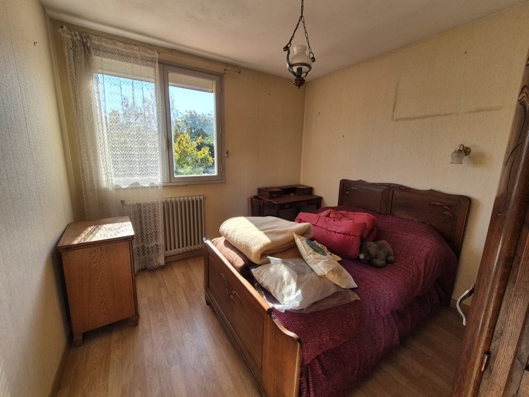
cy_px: 198
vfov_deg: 89.9
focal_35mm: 13
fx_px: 199
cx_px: 264
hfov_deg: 106.2
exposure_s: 1/548
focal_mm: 2.2
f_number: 2.2
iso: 50
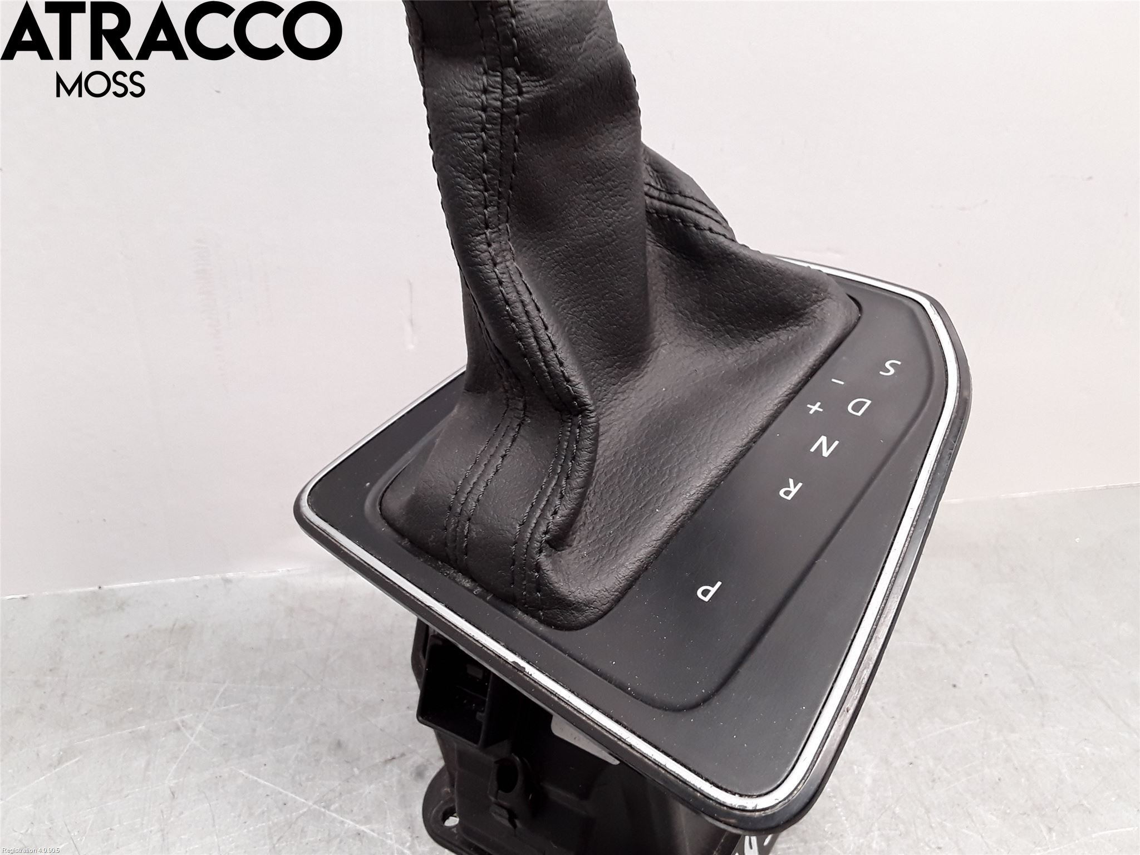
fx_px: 922
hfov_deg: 63.4
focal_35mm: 28
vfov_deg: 49.7
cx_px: 570
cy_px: 428
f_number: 1.9
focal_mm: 2.91
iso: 64
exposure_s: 1/50
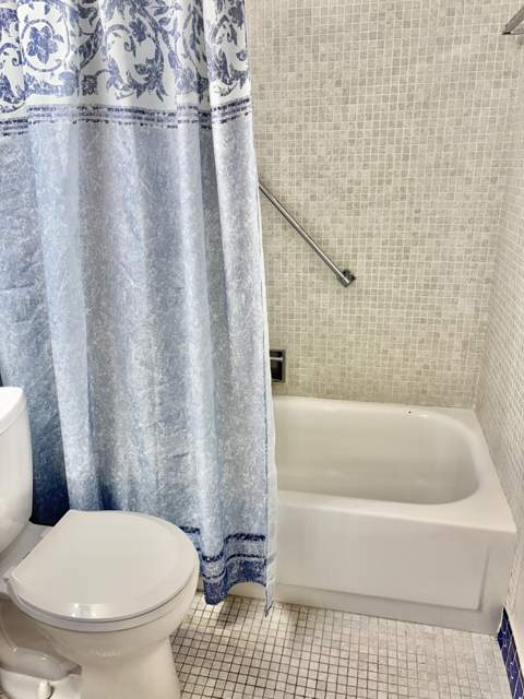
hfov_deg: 53.1
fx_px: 525
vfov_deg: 67.3
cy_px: 350
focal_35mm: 26
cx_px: 262
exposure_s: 1/120
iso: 80
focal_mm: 5.96
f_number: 1.6
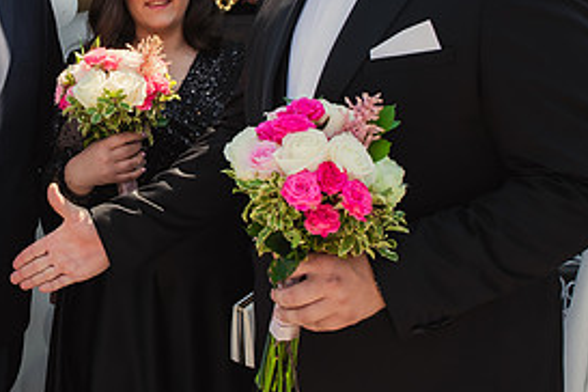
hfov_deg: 37.8
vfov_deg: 25.7
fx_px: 833
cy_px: 48
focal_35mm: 51
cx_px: 136
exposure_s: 1/200
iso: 200
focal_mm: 24
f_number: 7.1
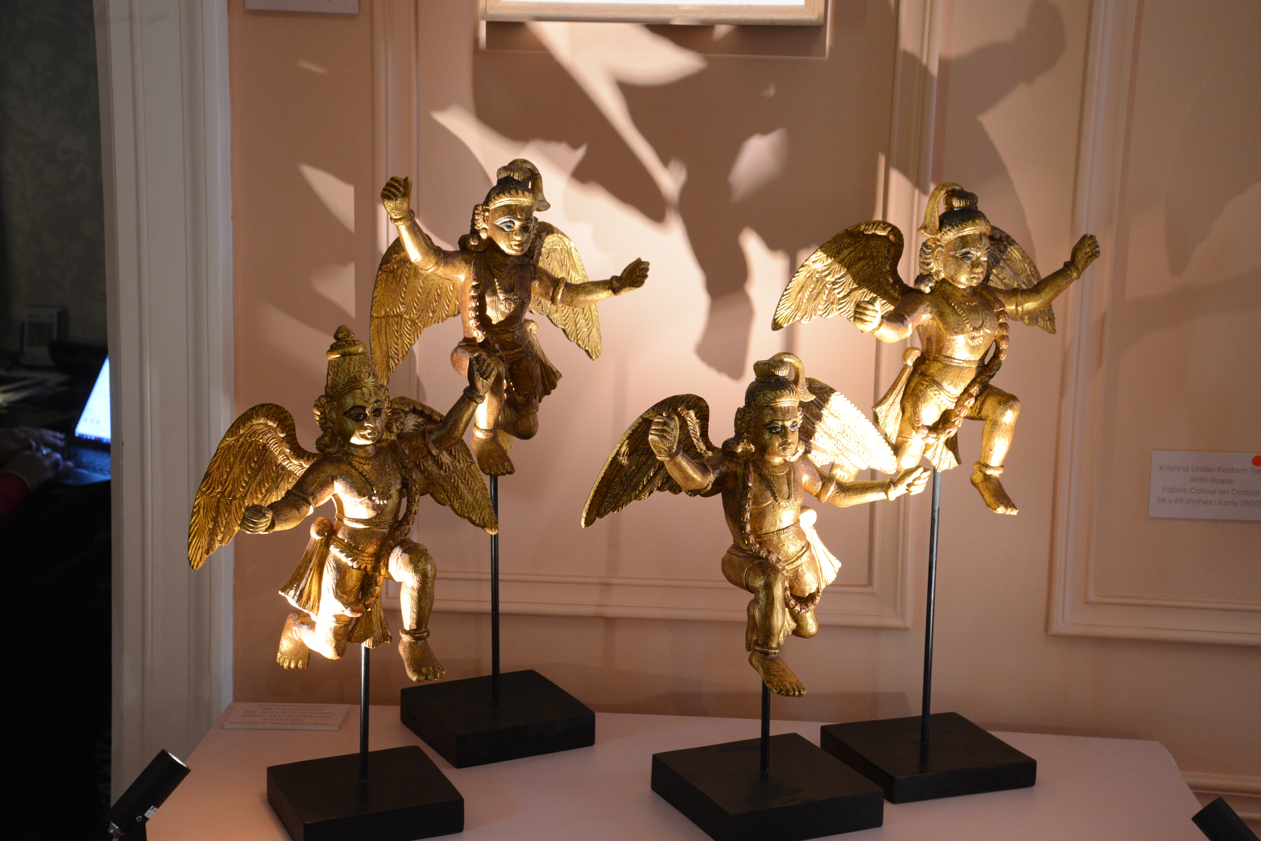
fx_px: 1926
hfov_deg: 36.2
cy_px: 420
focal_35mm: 55
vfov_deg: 24.6
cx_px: 630
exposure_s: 1/15
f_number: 8
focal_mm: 55
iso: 2500
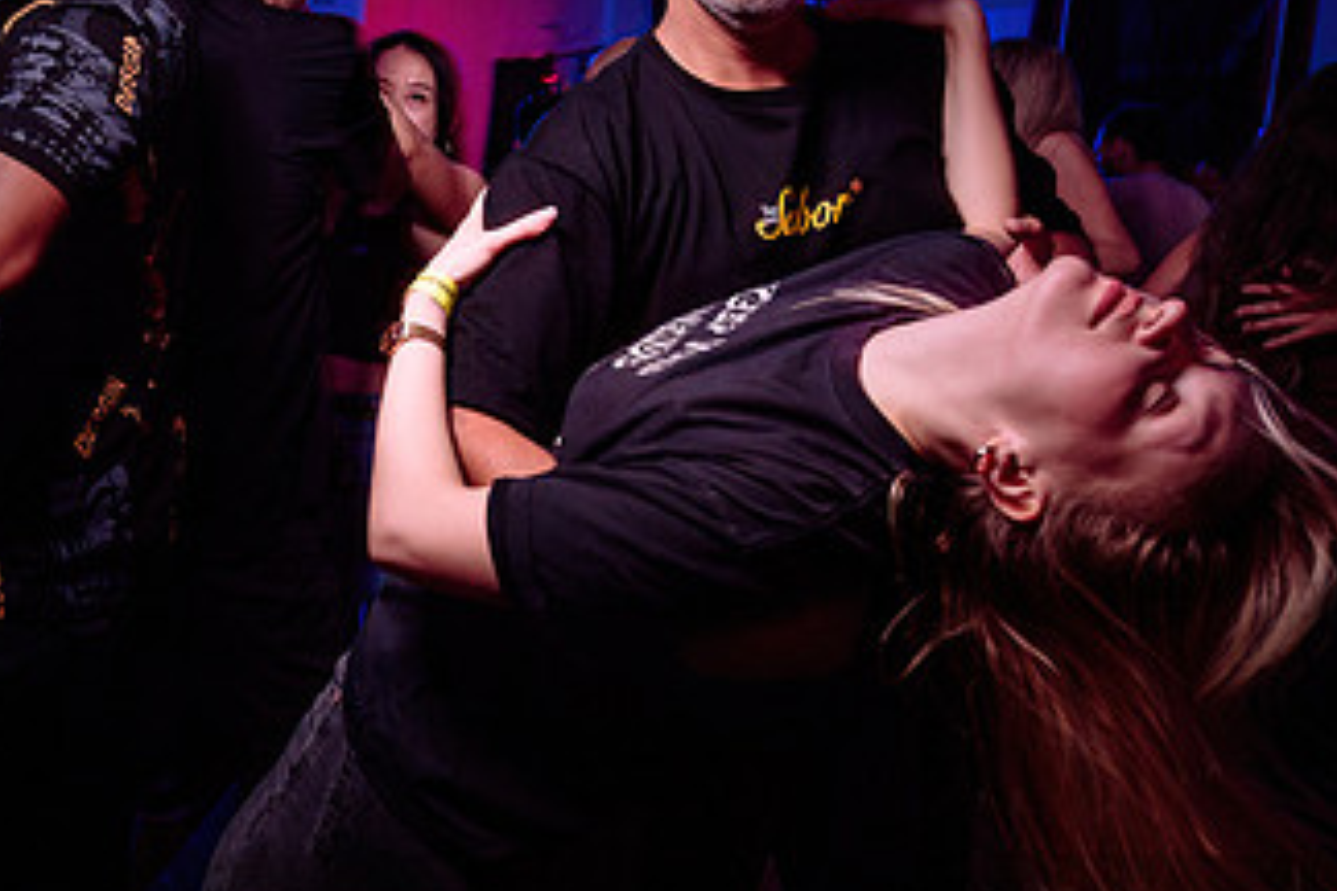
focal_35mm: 43
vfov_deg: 31.2
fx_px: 1597
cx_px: 376
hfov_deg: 44.3
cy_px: 427
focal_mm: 24
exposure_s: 1/20
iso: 800
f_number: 3.5
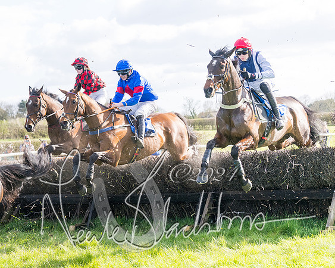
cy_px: 152
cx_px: 39
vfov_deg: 13.2
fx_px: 1158
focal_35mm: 117
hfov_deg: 16.3
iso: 400
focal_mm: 70
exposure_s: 1/1600
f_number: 4
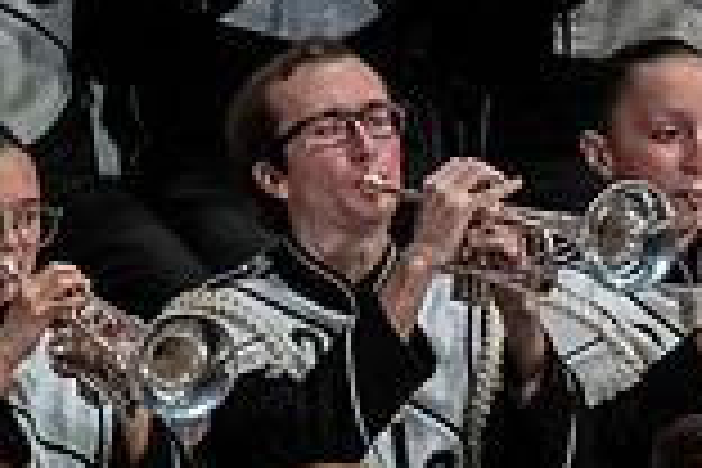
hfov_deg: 1.8
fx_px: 21760
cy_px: 342
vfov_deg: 1.2
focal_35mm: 1116
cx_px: -423
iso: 3200
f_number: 4
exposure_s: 1/500
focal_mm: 200
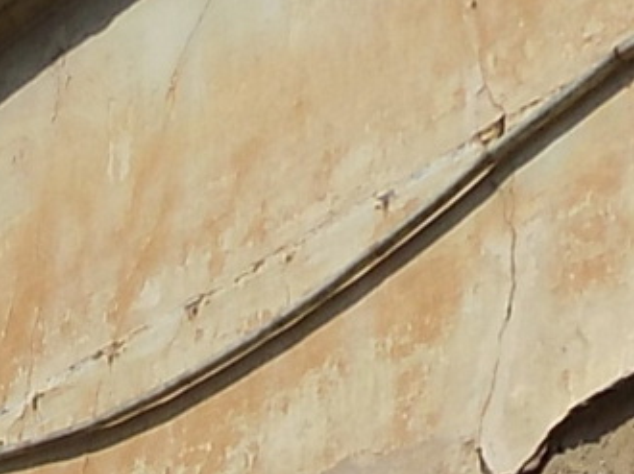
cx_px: 35
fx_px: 2452
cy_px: 1290
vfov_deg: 9.3
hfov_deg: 14.5
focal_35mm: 134
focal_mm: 4
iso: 80
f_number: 9.9
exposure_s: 1/200
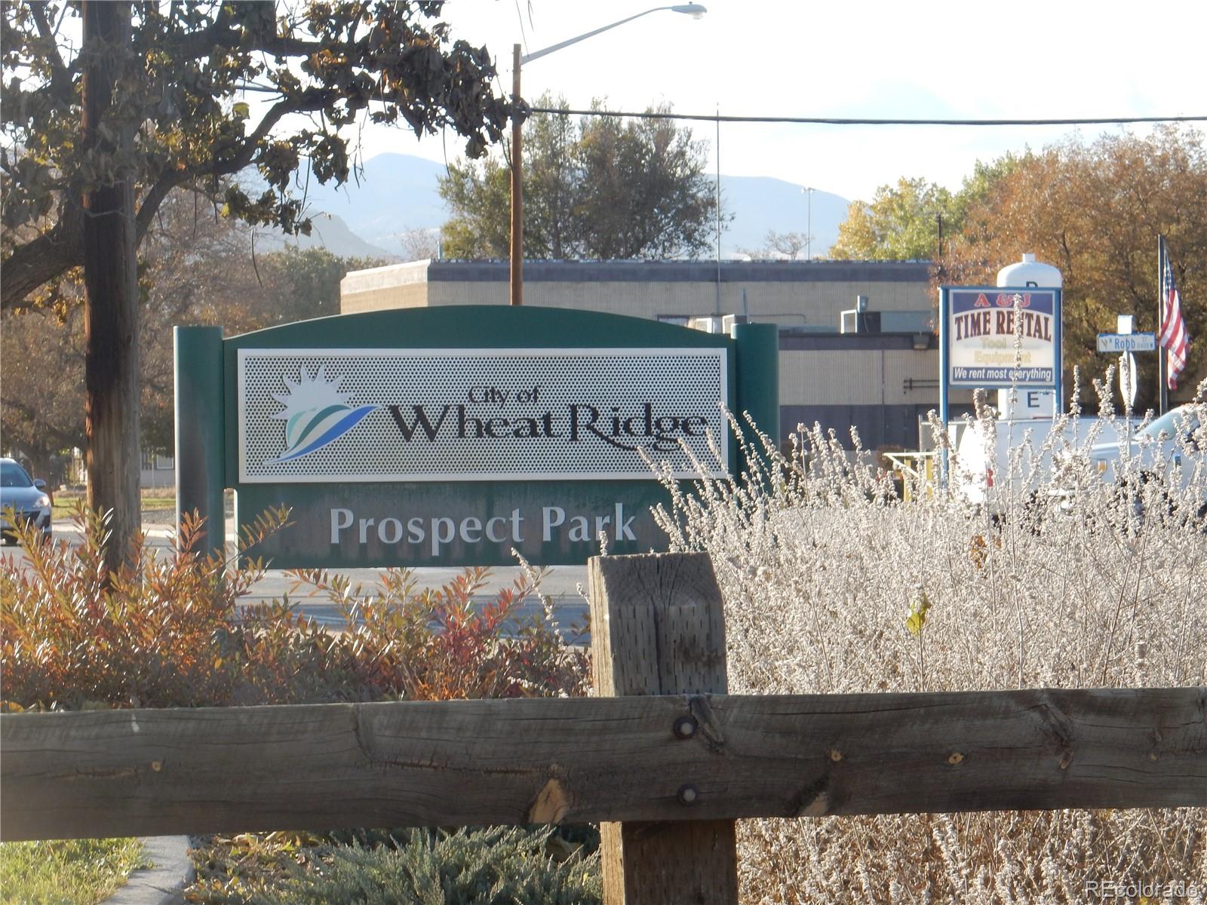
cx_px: 604
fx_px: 5718
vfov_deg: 9.1
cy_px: 452
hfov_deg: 12.0
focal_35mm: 164
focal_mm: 29.2
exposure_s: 1/160
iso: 125
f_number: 6
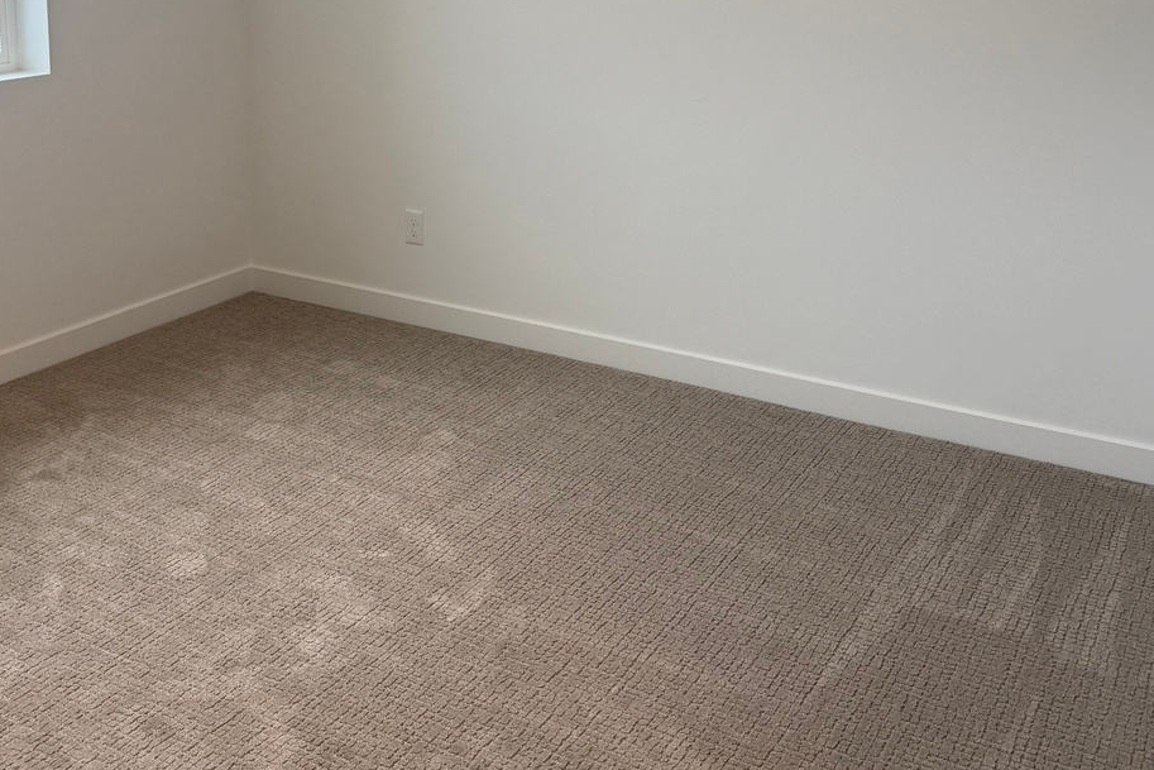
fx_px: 1346
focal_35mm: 42
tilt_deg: -10.5
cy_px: 135
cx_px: 487
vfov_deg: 31.0
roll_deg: -1.1
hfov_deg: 46.2
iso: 80
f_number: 1.78
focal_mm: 6.76
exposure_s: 1/201
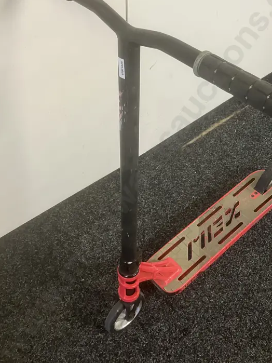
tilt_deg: -51.8
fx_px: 430
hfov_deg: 35.0
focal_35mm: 41
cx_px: 165
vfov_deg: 45.5
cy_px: 146
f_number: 1.8
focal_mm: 3.99
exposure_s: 1/50
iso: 200
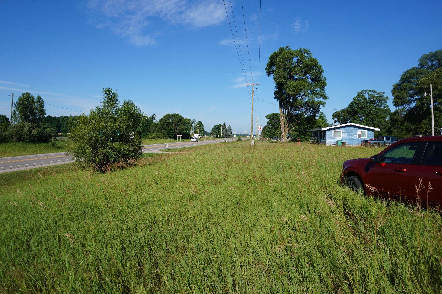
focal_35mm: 24
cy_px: 147
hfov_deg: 73.7
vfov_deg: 53.1
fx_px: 295
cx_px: 221
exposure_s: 1/125
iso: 100
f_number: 14
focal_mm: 16
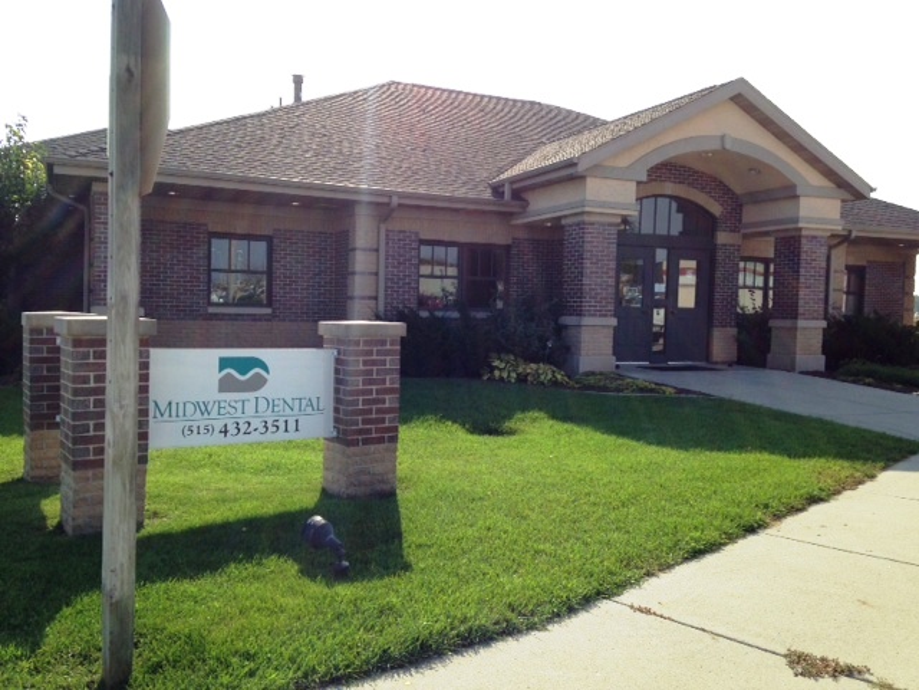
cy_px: 345
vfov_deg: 42.9
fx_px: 876
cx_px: 460
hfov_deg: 55.4
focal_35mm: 33
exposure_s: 1/1205
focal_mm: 4.12
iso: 50
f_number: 2.4
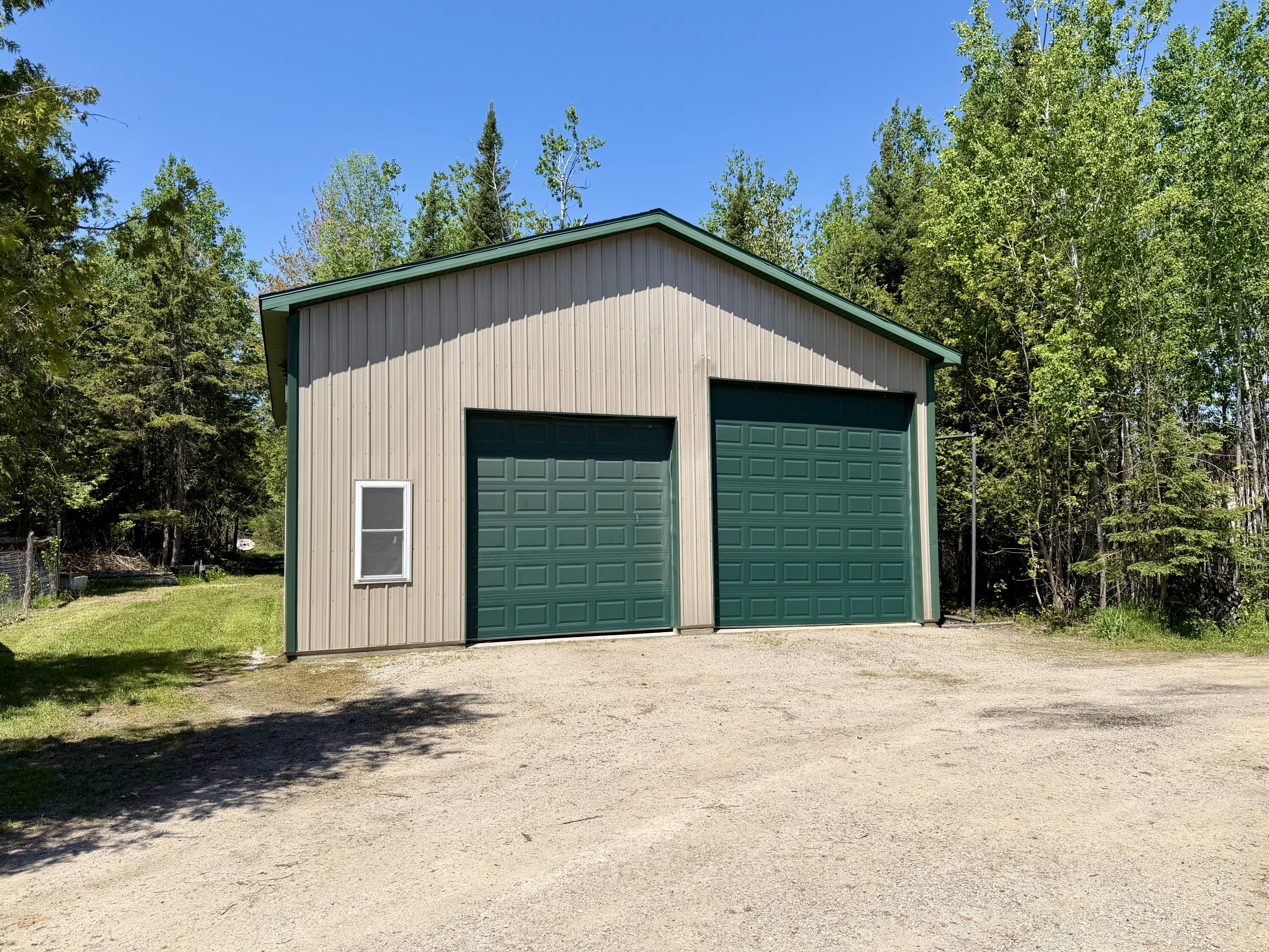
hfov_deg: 71.6
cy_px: 476
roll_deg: +1.1
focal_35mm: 24
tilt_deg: +3.3
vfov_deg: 56.8
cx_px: 634
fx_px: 880
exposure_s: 1/4975
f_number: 1.78
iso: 80
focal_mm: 6.76
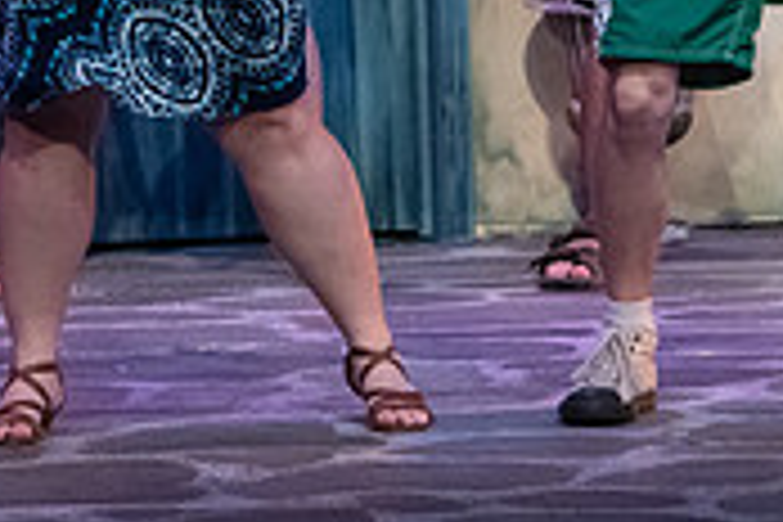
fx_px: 10135
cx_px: 122
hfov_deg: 4.4
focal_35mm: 466
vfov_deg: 2.9
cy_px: -254
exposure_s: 1/400
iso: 3200
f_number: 3.2
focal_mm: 140
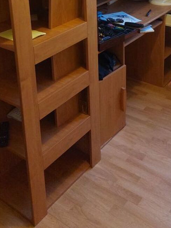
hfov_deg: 28.5
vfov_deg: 34.8
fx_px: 336
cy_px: 12
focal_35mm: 51
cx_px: 97
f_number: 1.8
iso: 500
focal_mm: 5.23
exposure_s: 1/33
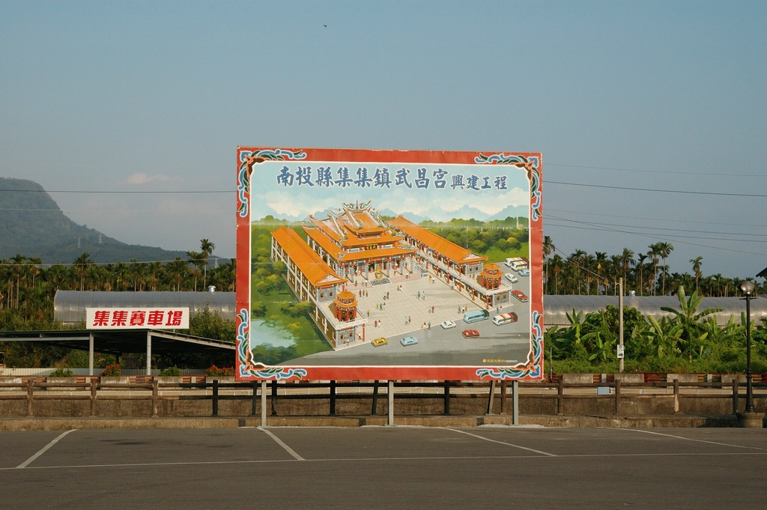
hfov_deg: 29.3
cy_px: 255
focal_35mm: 69
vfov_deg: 19.7
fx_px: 1469
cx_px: 384
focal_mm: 46
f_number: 6.3
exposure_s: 1/1600
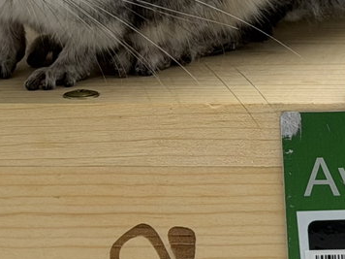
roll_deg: +2.3
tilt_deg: -10.2
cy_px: 85
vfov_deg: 6.9
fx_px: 2153
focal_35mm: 216
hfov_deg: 9.2
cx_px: 230
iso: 64
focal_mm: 6.76
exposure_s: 1/687
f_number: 1.78
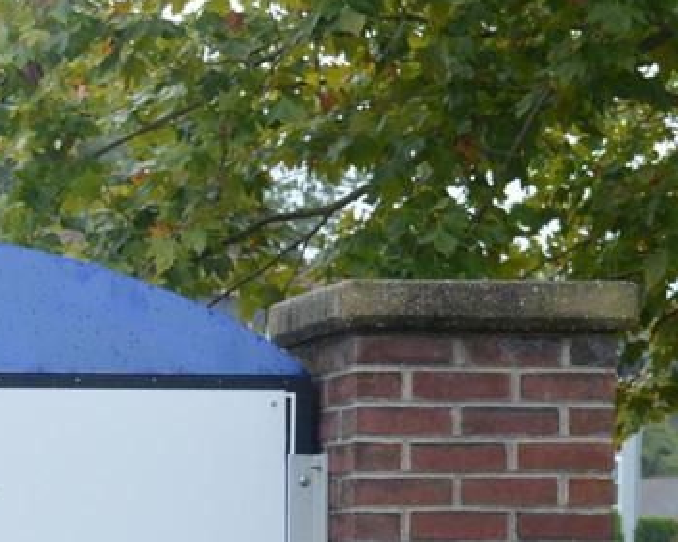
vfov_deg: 10.3
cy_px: 647
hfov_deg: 12.5
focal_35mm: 147
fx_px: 2948
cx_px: -303
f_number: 9
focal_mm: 36
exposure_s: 1/320
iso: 800
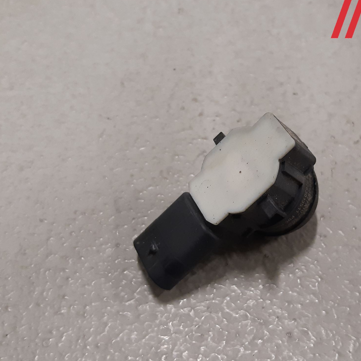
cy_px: 185
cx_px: 230
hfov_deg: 50.5
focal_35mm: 32
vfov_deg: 51.1
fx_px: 378
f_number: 1.7
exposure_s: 1/50
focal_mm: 3.93
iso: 160
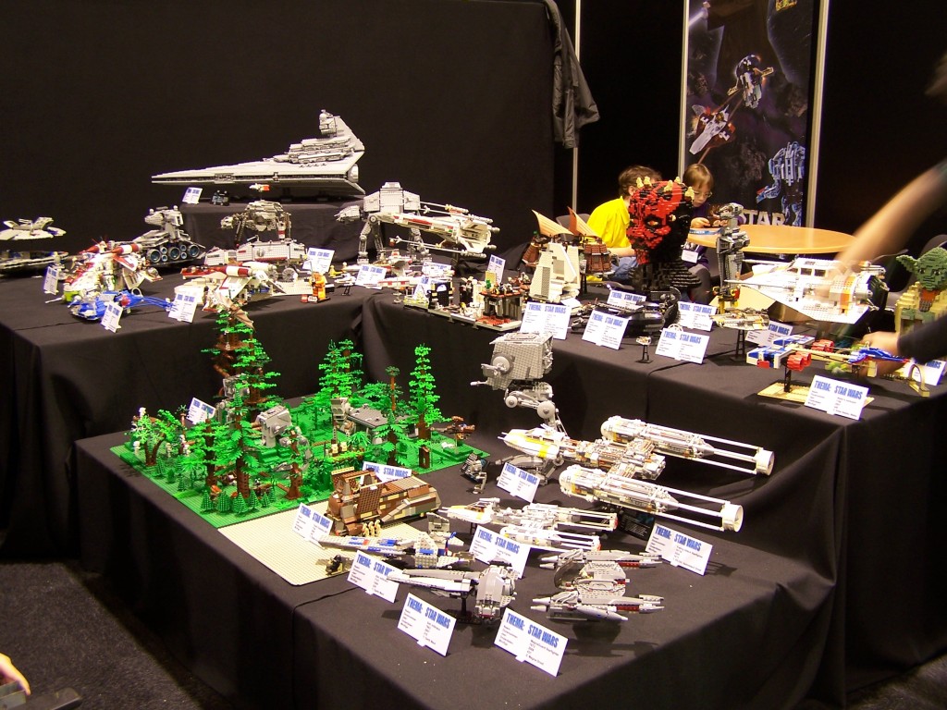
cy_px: 355
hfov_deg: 49.0
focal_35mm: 38
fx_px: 1040
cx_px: 474
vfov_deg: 37.7
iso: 80
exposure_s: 1/2
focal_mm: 6.3
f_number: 2.8
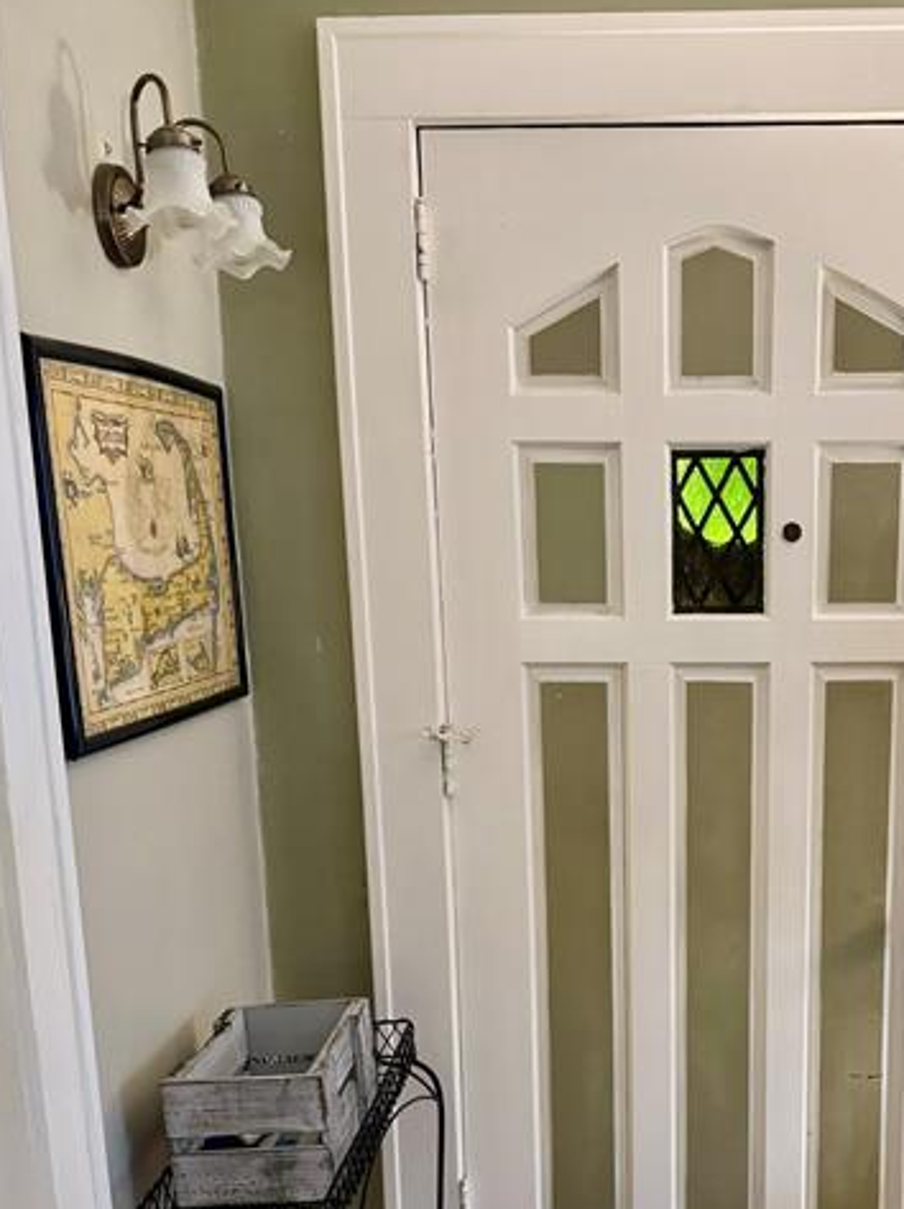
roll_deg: +0.8
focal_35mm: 39
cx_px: 684
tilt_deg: -11.3
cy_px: 826
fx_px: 1360
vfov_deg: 47.0
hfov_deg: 35.9
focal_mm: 6.76
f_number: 1.78
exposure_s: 1/60
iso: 500
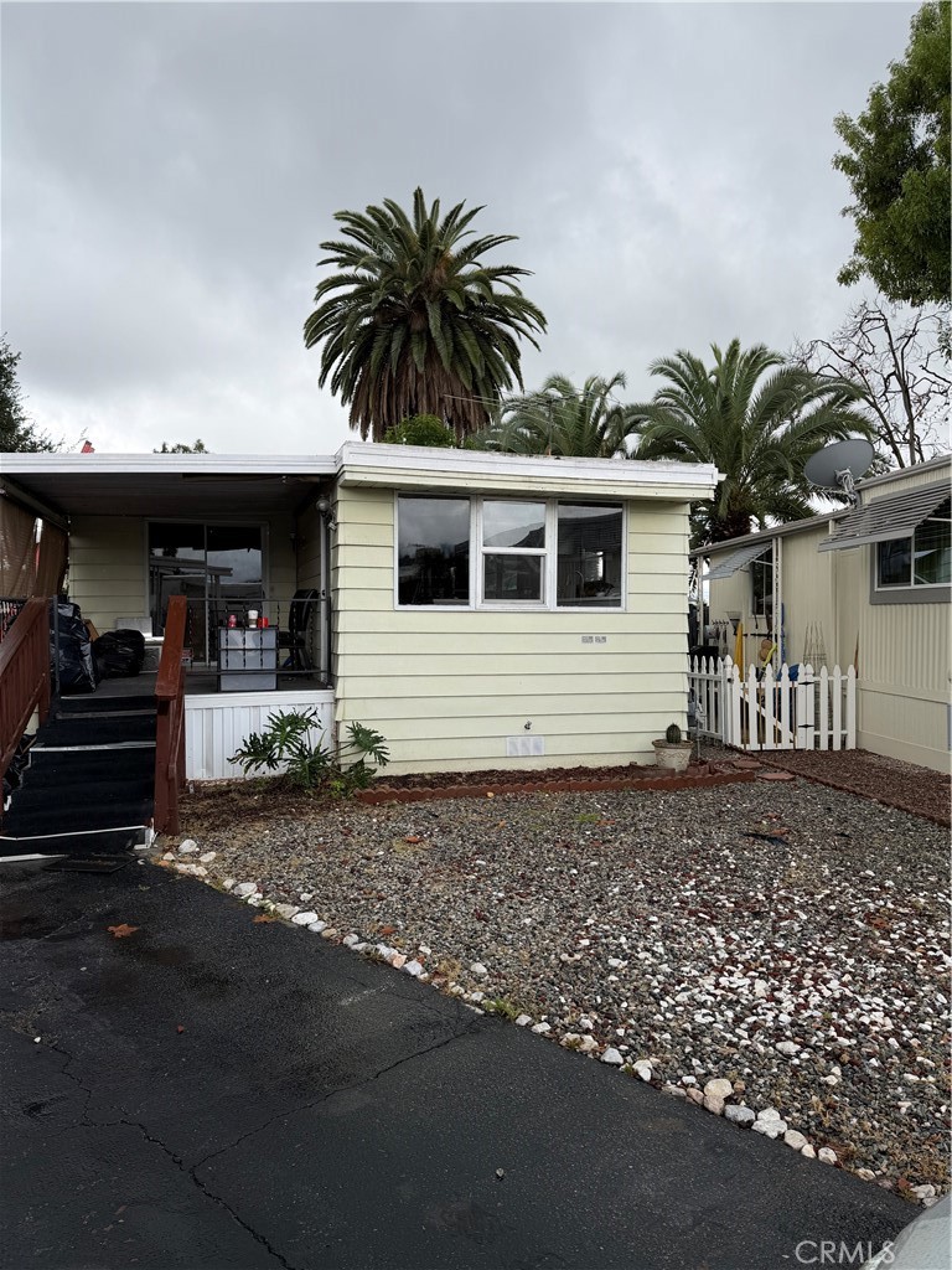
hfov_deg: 56.8
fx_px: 880
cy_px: 635
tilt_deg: -1.1
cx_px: 476
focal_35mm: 24
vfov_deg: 71.6
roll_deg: +2.7
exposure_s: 1/1553
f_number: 1.78
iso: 80
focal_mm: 6.76
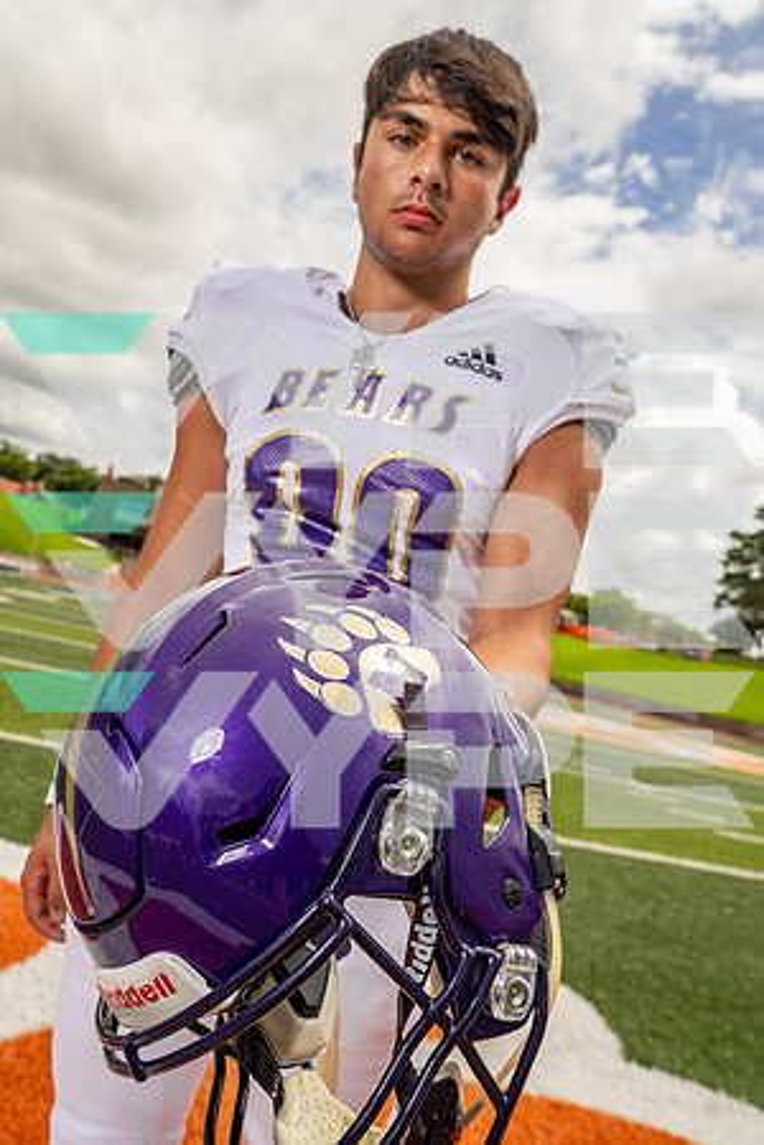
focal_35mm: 31
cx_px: 382
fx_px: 987
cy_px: 572
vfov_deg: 60.3
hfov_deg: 42.3
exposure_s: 1/160
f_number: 8
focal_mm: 31
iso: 100
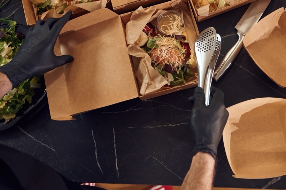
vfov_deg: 25.0
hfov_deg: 36.9
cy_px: 63
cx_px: 168
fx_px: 427
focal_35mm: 54
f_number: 3.2
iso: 1600
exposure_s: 1/400
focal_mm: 34.5
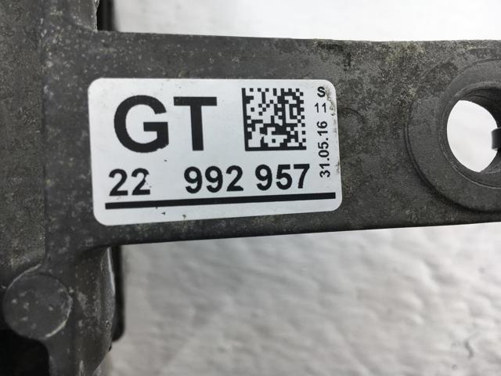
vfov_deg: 48.2
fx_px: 420
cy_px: 188
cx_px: 250
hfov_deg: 61.7
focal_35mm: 29
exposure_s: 1/185
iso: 25
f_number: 2.2
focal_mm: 4.15
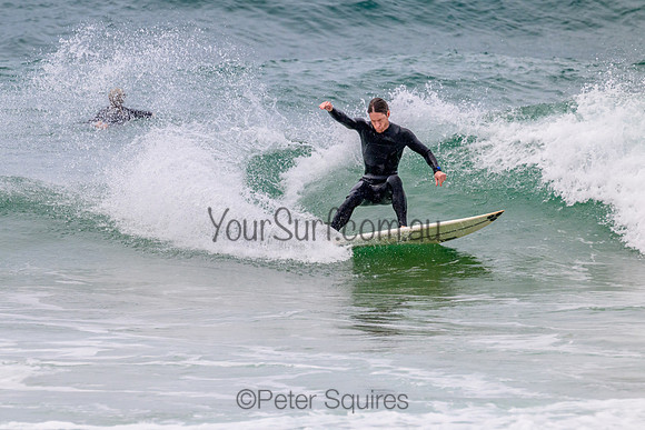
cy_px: 241
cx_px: 244
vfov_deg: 1.9
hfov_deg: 2.8
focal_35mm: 734
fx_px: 13161
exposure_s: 1/2000
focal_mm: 590
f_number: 11
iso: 900
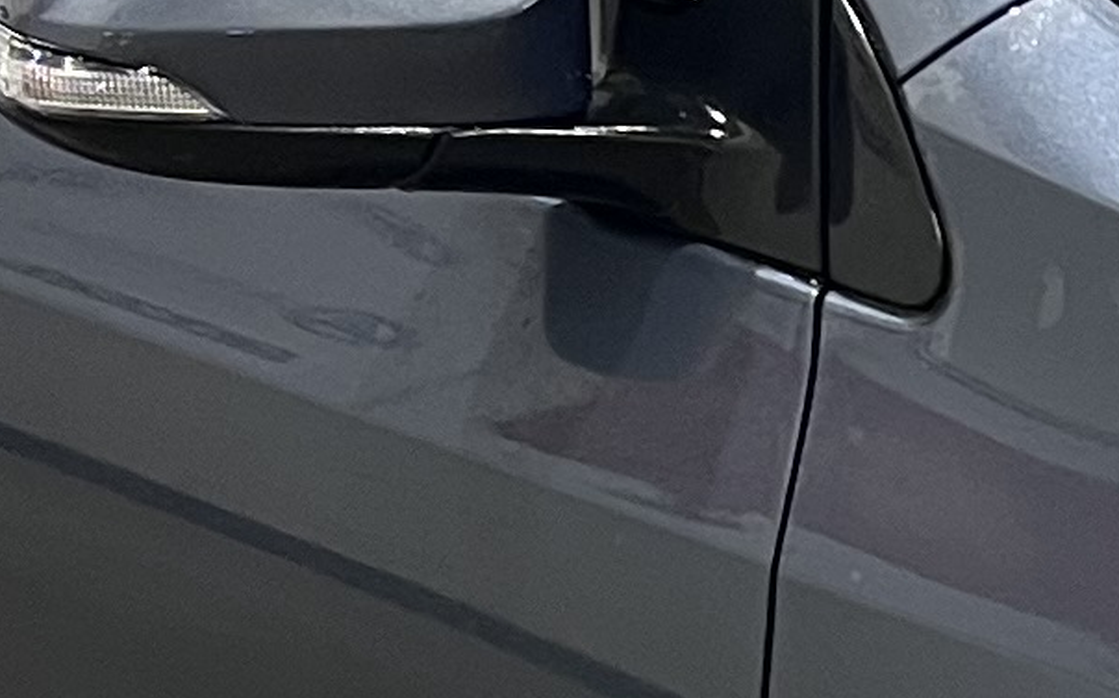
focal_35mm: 184
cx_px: 1530
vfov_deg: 7.1
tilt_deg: -19.5
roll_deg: +1.7
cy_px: 568
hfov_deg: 11.1
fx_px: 5609
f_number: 1.5
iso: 100
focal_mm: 5.7
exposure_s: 1/60
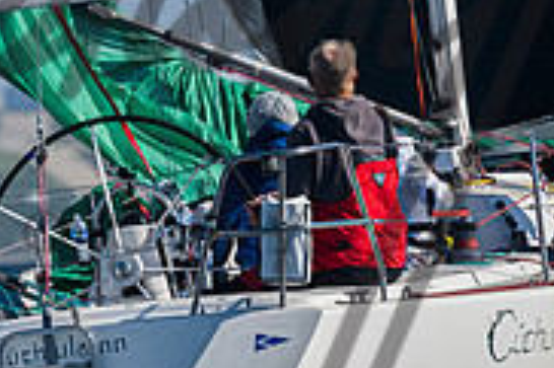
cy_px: -136
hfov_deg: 1.3
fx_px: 24968
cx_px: -55
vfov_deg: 0.8
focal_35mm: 1624
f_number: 6.3
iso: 400
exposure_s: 1/6400
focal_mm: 400
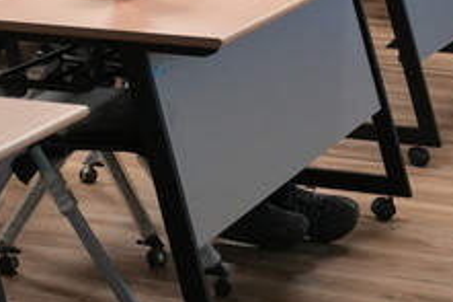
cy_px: -126
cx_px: 189
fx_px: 1708
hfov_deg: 15.1
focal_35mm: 136
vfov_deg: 9.8
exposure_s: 1/160
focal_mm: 25
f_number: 4.5
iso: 1600
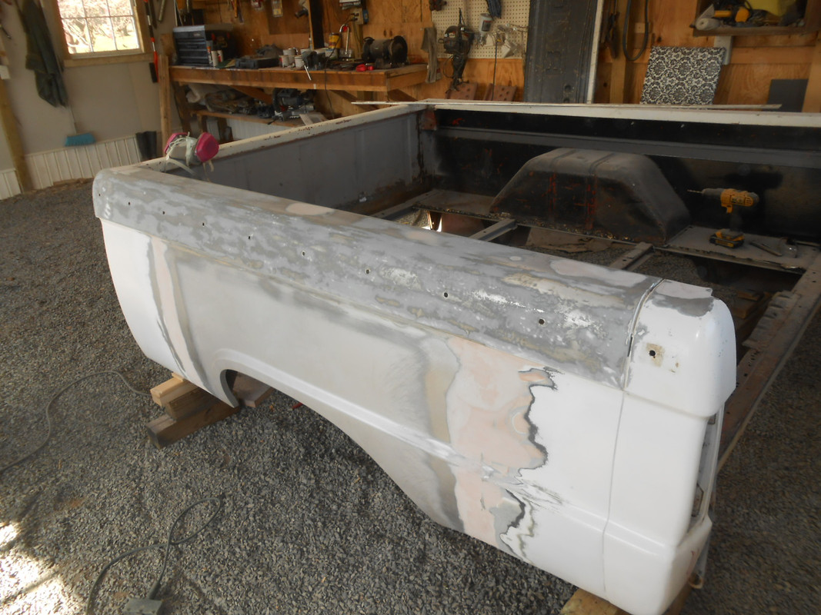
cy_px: 308
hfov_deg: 67.3
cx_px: 410
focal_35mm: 26
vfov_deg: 53.1
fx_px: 617
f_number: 3.5
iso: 80
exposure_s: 1/50
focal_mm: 4.6
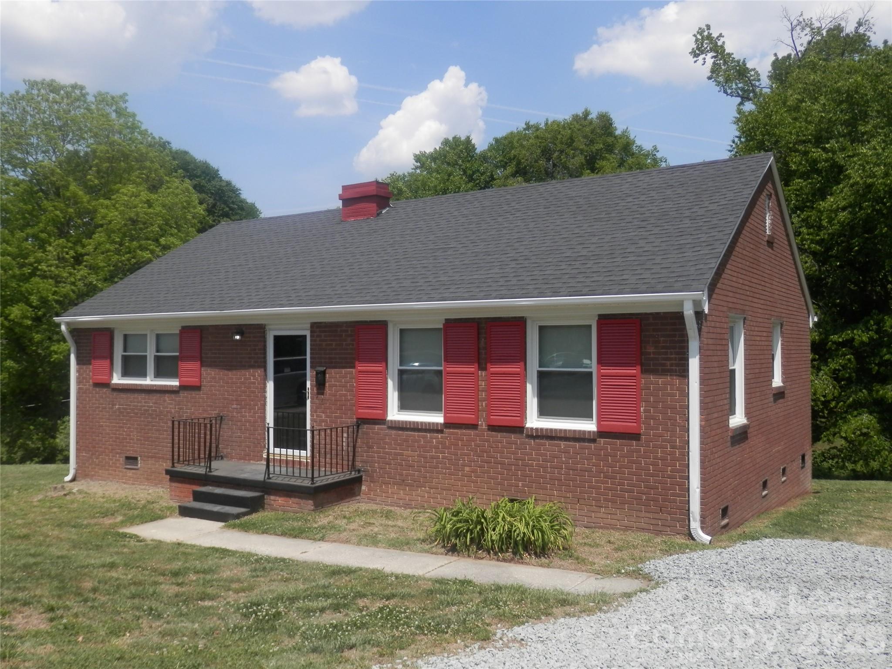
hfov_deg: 60.0
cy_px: 334
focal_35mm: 30
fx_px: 773
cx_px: 446
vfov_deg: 46.8
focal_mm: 5.5
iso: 80
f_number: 9.4
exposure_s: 1/125
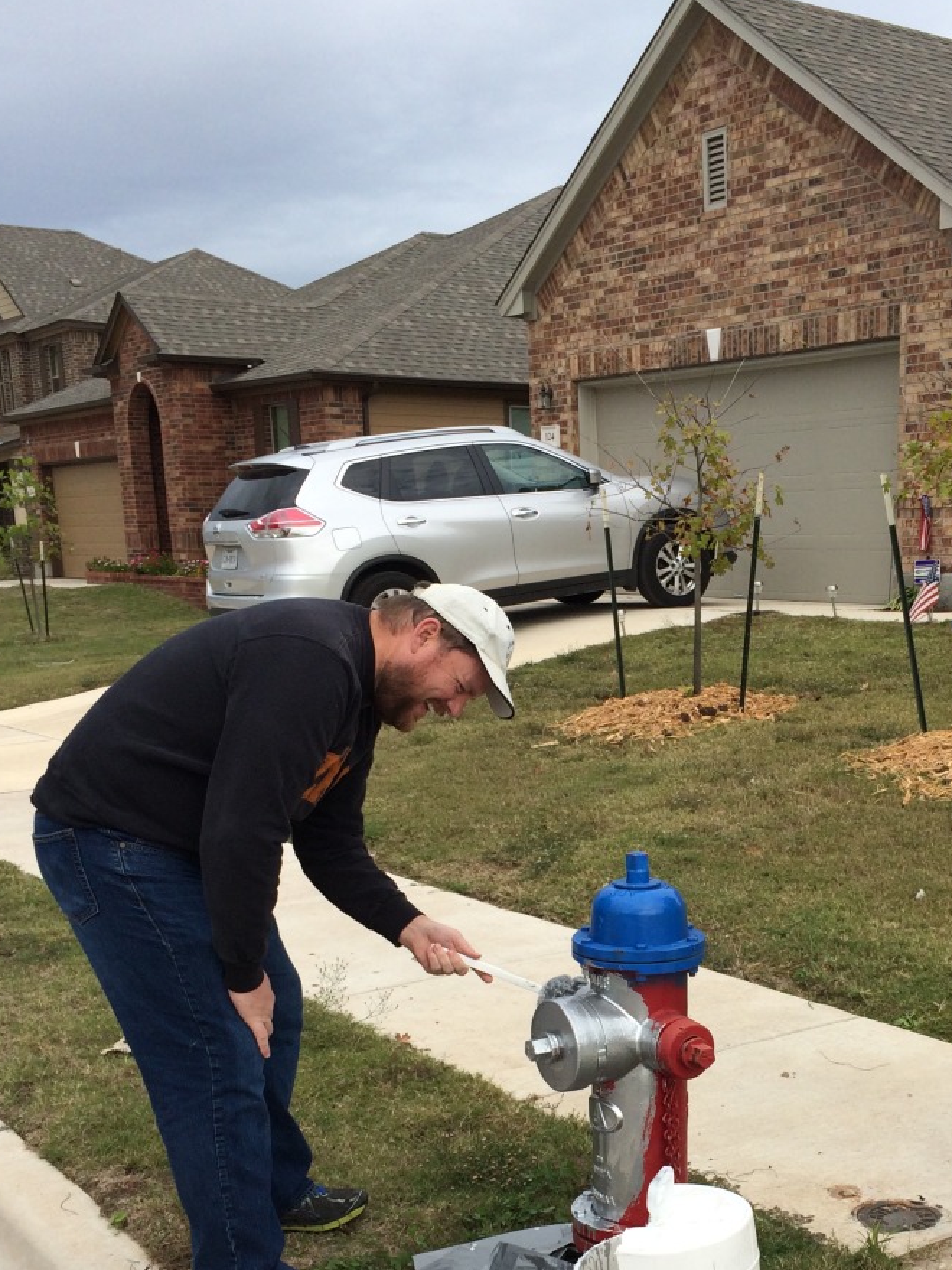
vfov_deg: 40.9
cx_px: 697
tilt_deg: -13.0
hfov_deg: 31.7
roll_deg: +1.2
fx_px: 1650
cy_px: 945
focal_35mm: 45
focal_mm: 4.15
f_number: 2.2
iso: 32
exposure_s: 1/1172
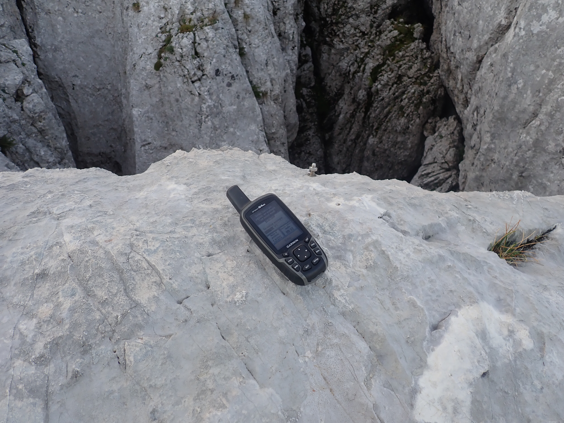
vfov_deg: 54.9
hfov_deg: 69.4
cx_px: 282
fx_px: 407
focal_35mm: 25
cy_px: 212
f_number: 2.8
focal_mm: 4.5
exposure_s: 1/200
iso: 100
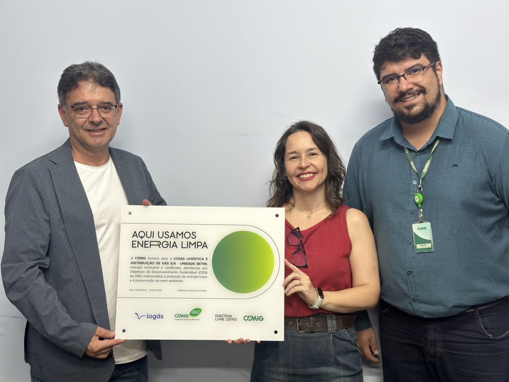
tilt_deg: -4.7
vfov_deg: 30.3
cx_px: 254
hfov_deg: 39.7
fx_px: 706
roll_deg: +0.1
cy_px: 191
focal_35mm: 48
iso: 160
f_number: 1.78
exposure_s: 1/60
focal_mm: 6.86
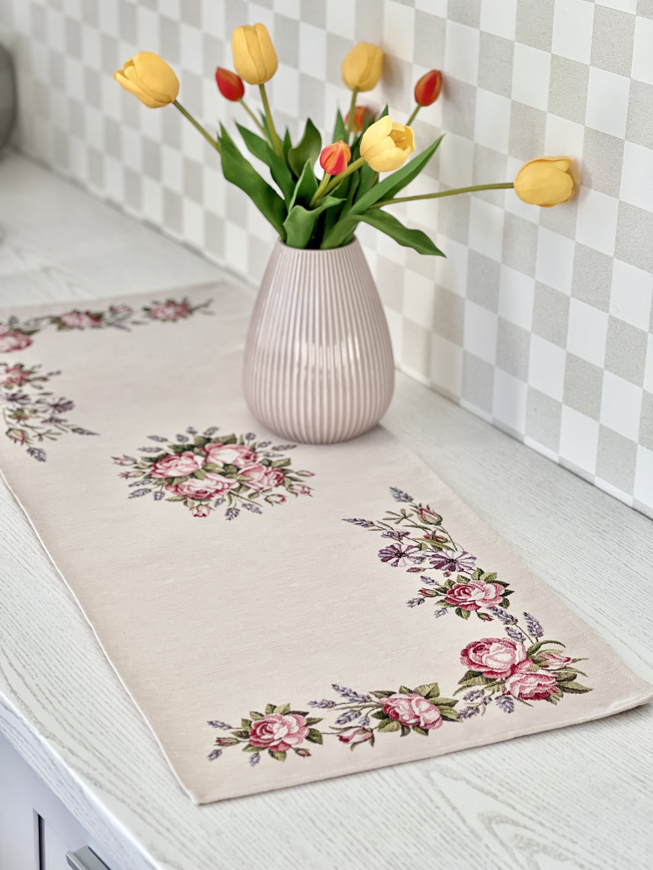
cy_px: 435
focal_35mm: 77
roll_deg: -0.6
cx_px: 326
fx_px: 1937
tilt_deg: -23.6
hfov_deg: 19.1
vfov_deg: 25.3
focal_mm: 9
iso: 160
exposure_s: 1/121
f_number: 2.8
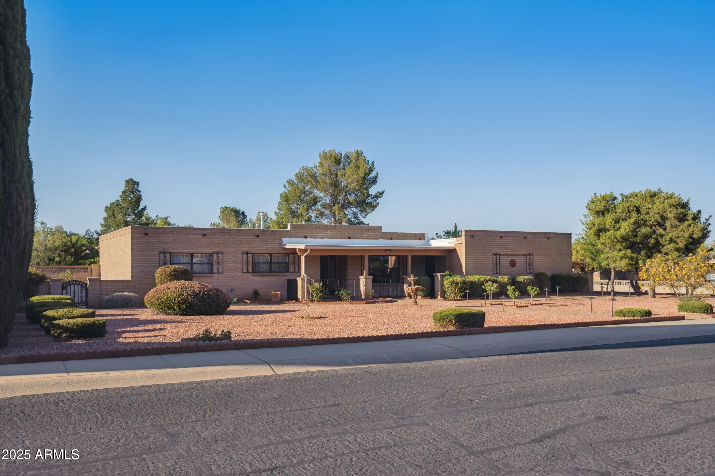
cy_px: 238
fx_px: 596
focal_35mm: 30
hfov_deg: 61.9
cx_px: 358
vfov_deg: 43.6
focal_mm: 30
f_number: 8
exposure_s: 1/2000
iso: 800
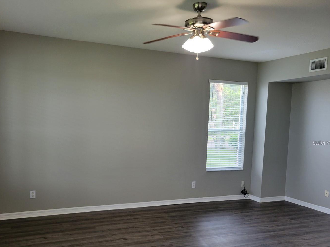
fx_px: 295
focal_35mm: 31
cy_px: 143
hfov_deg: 58.1
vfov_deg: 45.3
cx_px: 139
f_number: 1.8
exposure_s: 1/120
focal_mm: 5.4
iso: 160
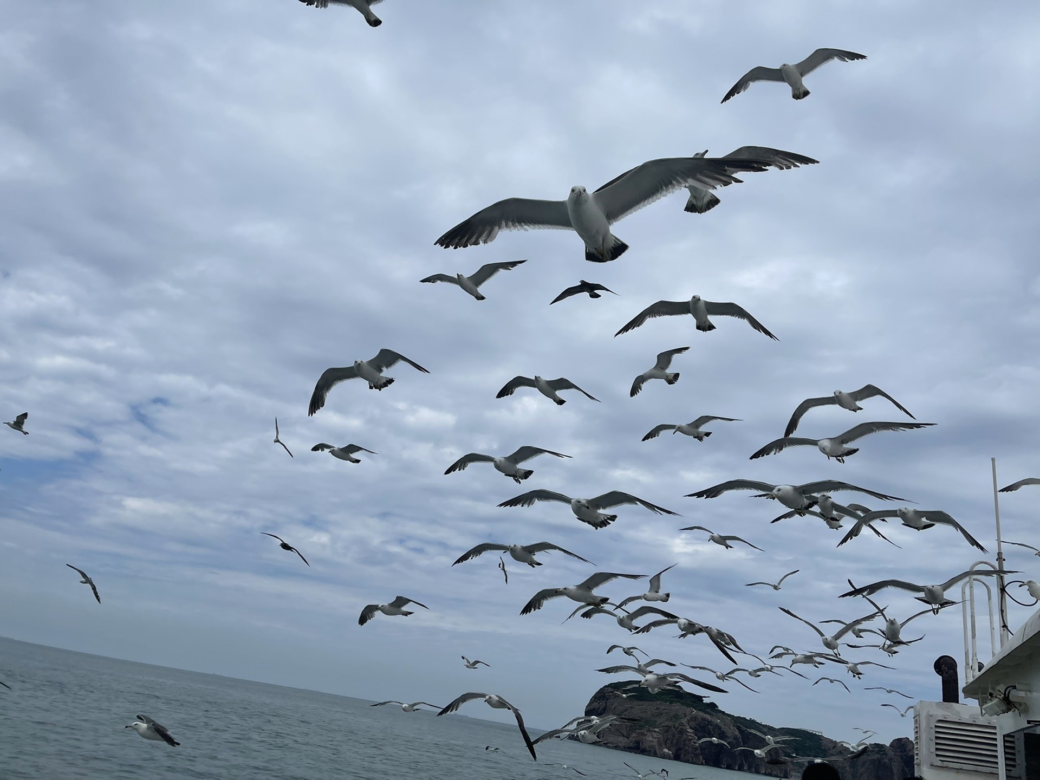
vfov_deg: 53.1
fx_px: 781
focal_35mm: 26
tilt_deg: +22.8
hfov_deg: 67.3
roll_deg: -9.6
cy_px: 390
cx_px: 520
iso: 32
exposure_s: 1/10989
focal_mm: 5.1
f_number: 1.6
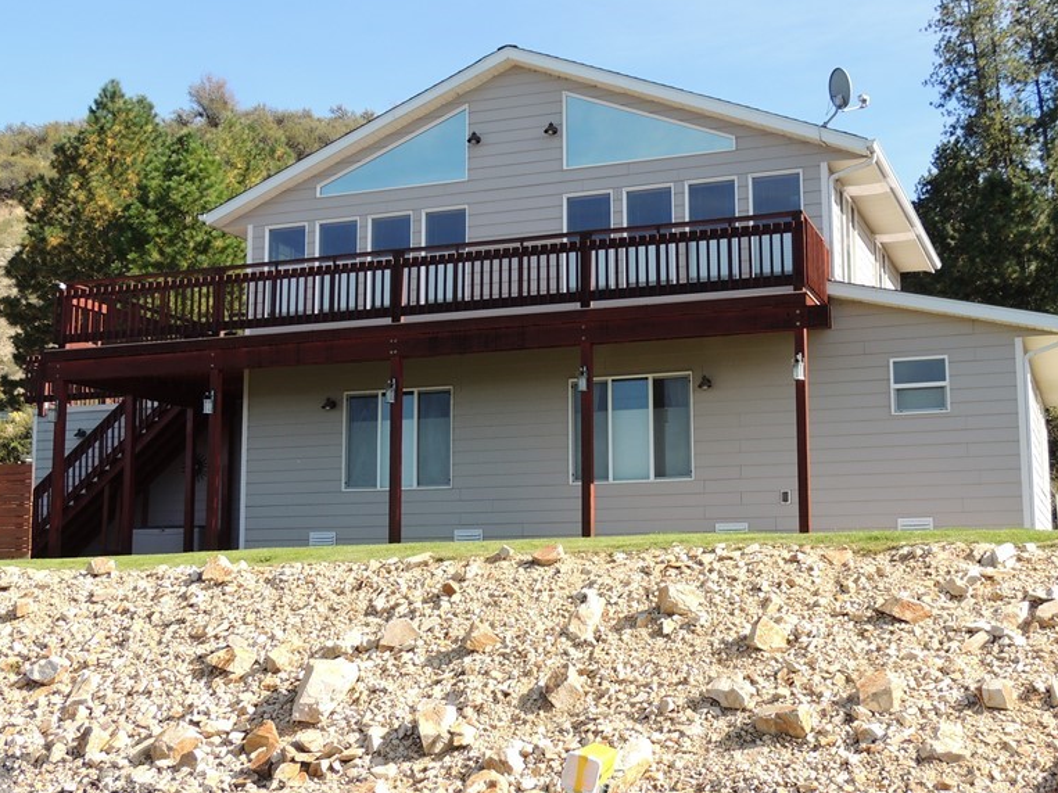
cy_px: 387
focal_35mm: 47
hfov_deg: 40.4
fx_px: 1436
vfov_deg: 30.9
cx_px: 539
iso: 100
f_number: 3.3
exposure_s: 1/500
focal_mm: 6.2
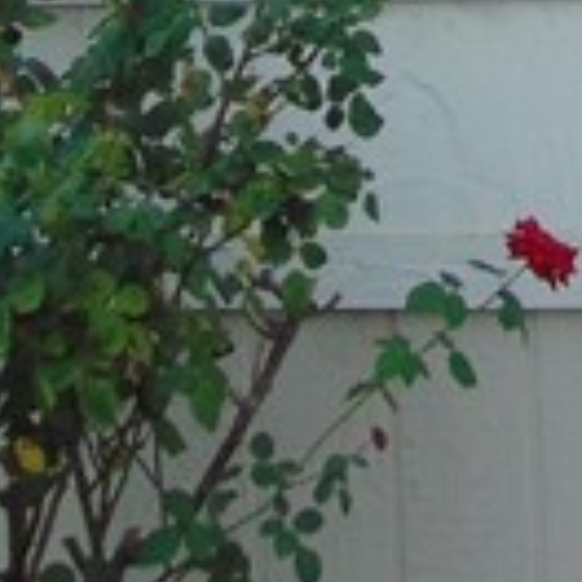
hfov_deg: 5.1
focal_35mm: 342
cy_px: -692
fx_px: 6505
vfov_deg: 5.0
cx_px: 604
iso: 80
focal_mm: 9
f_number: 3.5
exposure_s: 1/640
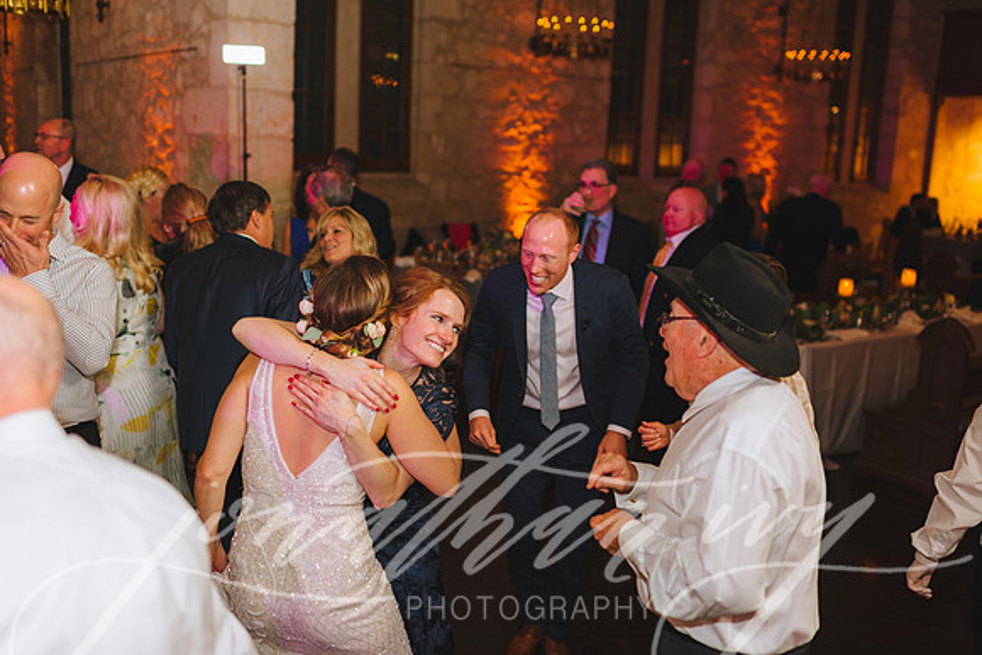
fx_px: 955
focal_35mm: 35
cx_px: 491
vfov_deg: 37.9
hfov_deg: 54.4
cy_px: 328
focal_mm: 35
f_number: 2
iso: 640
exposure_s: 1/200
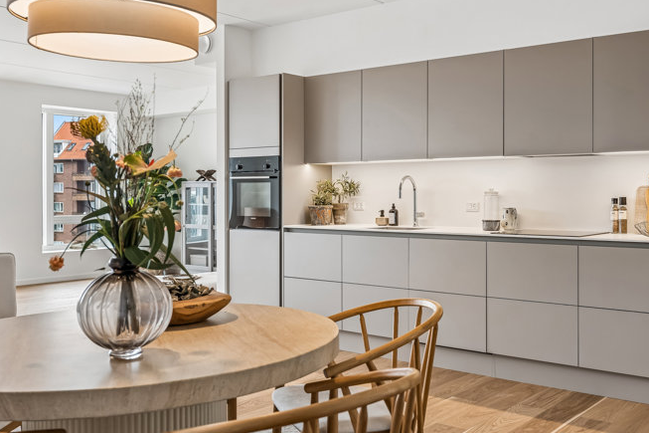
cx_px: 388
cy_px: 197
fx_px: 685
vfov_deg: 35.0
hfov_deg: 50.4
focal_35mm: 38
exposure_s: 1/6
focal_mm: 31
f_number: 5.6
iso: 160
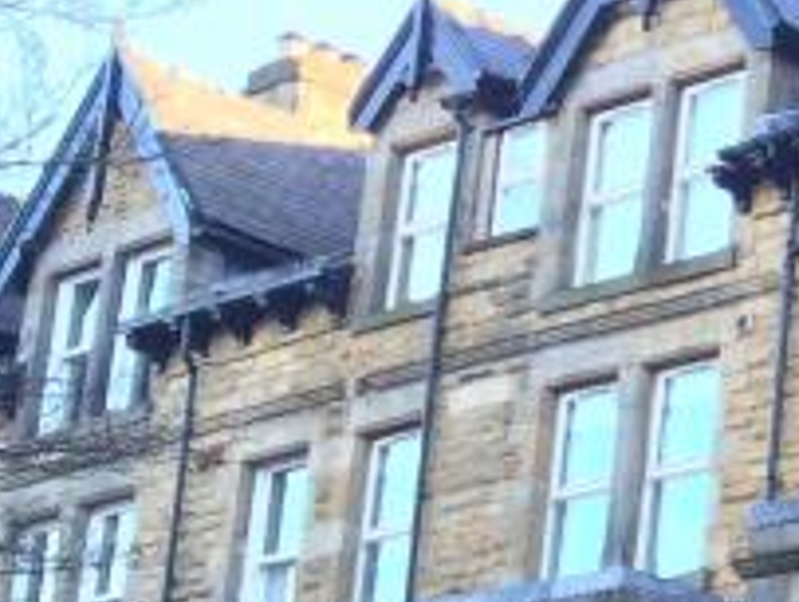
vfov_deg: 9.6
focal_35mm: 151
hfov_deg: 10.9
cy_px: 818
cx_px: 1952
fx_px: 3492
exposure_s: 1/120
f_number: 2.2
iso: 50
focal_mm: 4.12
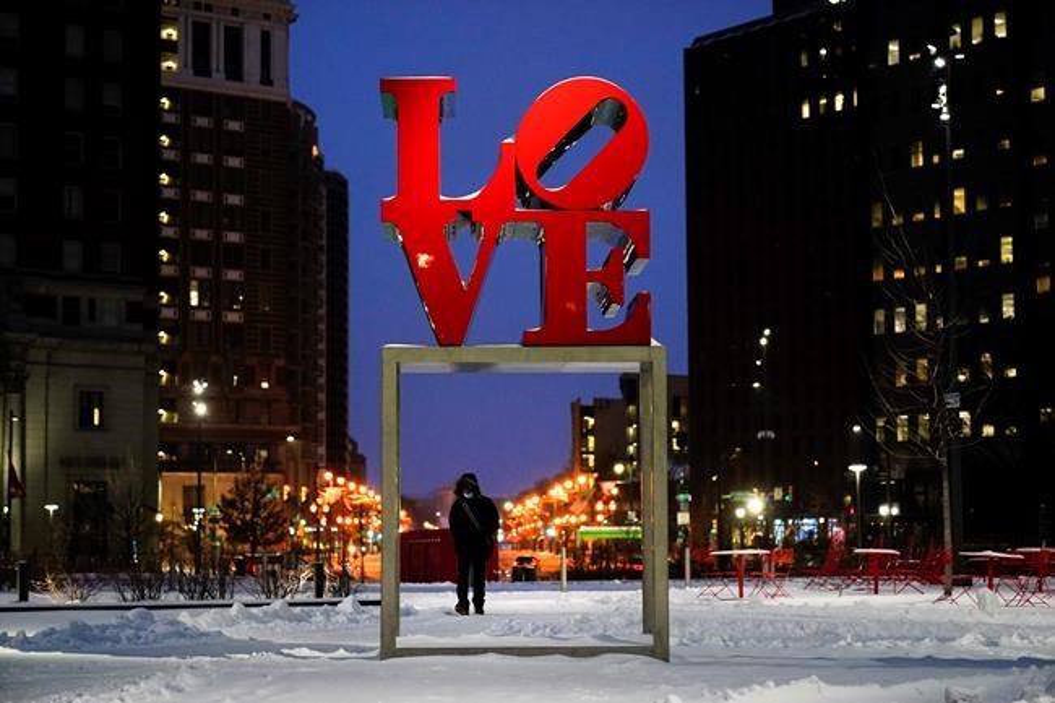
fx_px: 2051
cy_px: 352
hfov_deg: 28.9
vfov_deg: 19.4
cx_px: 528
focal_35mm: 70
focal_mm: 70
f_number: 2.8
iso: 4000
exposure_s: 1/250
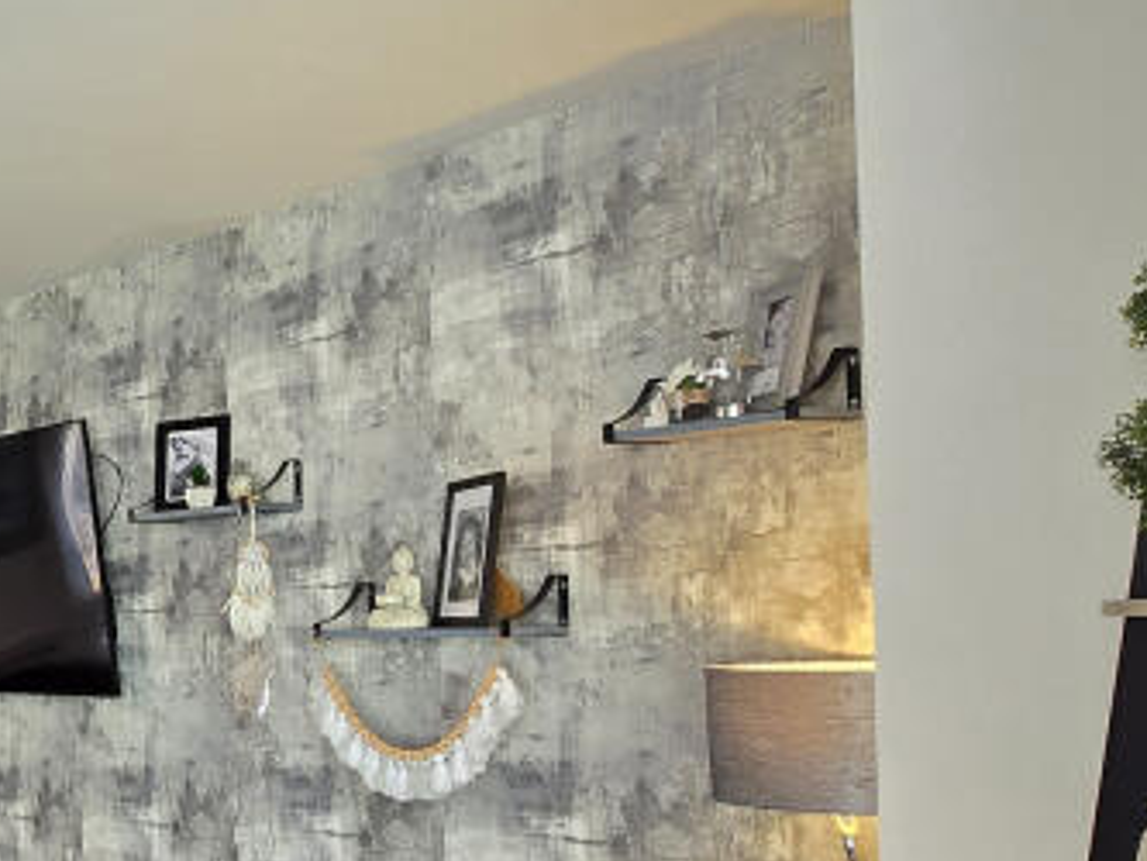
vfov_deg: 35.2
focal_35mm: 40
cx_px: -413
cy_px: 651
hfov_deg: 32.3
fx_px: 1326
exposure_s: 1/50
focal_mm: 2.2
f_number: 2.2
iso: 80
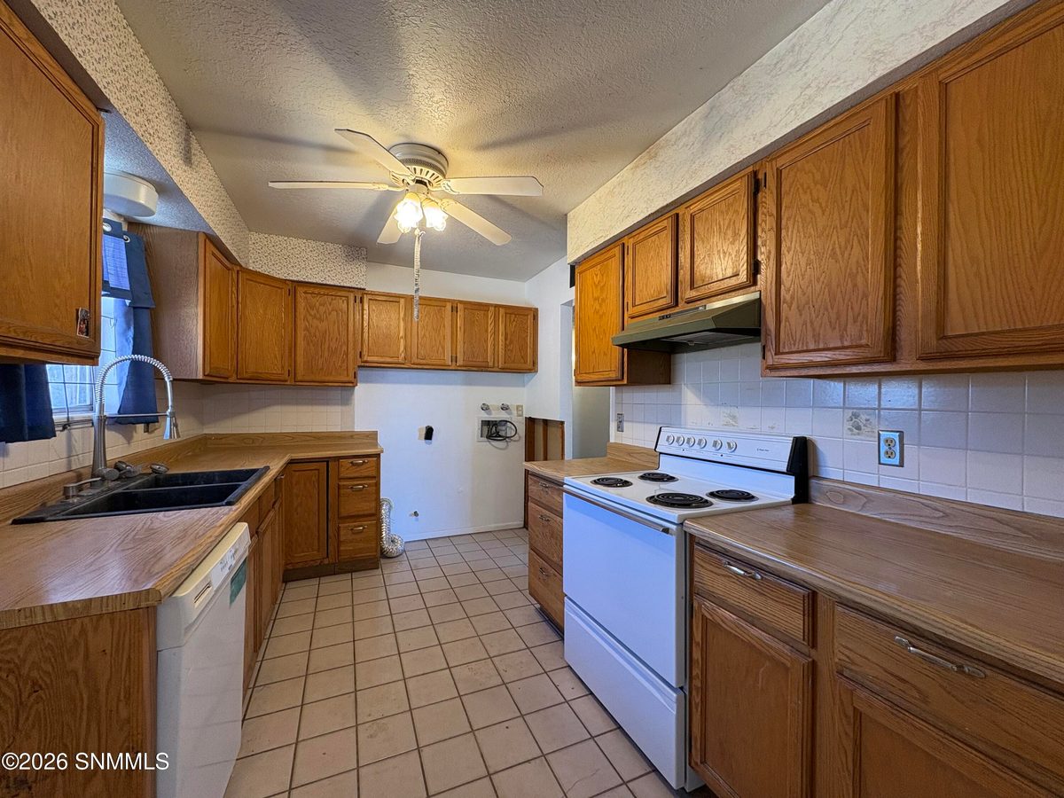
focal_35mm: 14
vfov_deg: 85.7
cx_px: 532
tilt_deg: +0.4
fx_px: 430
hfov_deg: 102.1
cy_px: 399
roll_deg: -0.3
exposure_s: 1/60
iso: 160
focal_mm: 2.22
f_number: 2.2
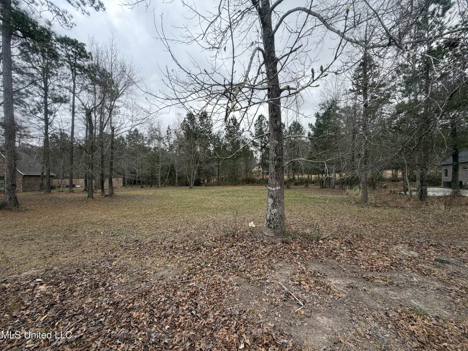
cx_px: 234
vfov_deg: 85.7
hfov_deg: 102.1
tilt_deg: +0.2
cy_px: 176
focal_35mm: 14
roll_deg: +1.0
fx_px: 189
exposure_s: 1/579
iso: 40
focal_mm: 2.22
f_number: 2.2
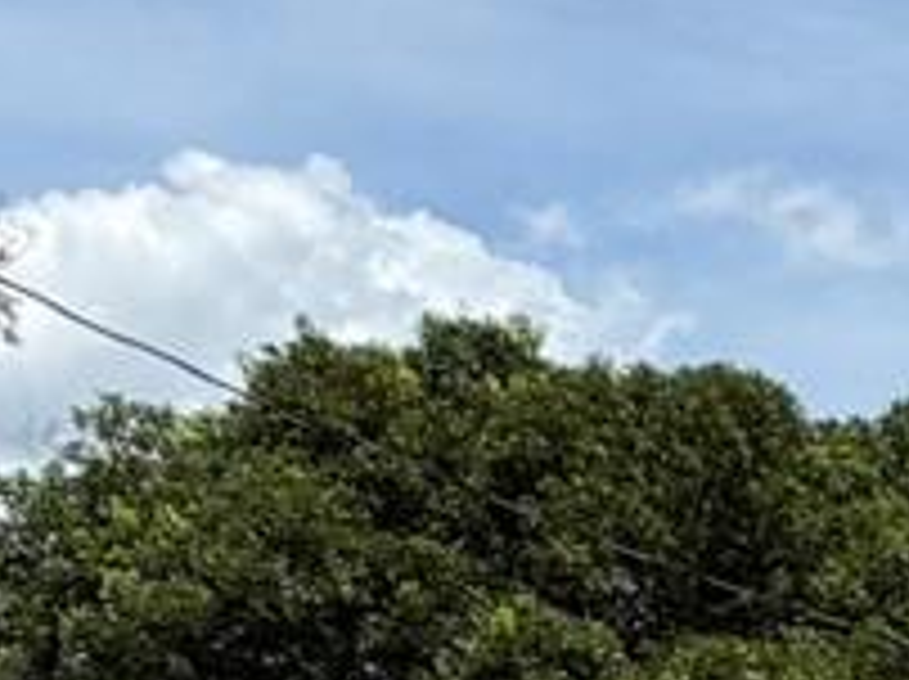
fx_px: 2911
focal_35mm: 111
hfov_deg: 12.5
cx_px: 2367
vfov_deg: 11.8
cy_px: 1378
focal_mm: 2.22
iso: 20
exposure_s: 1/914
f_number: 2.2
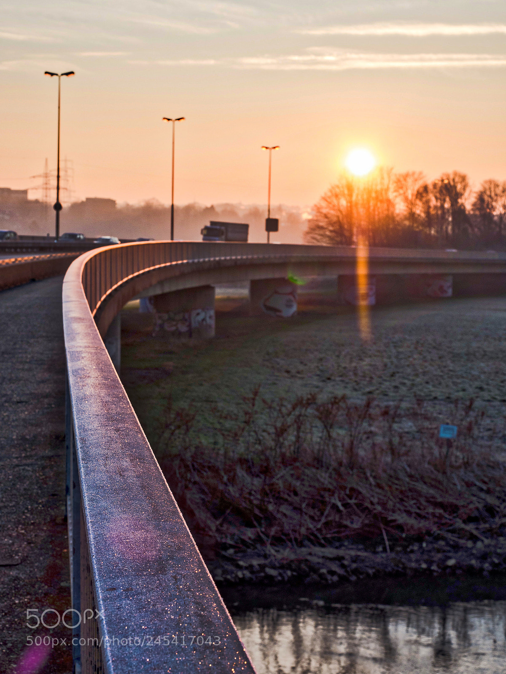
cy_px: 337
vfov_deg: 27.8
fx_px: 1364
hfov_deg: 21.0
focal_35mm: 70
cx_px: 253
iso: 200
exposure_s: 1/125
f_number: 8
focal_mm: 35
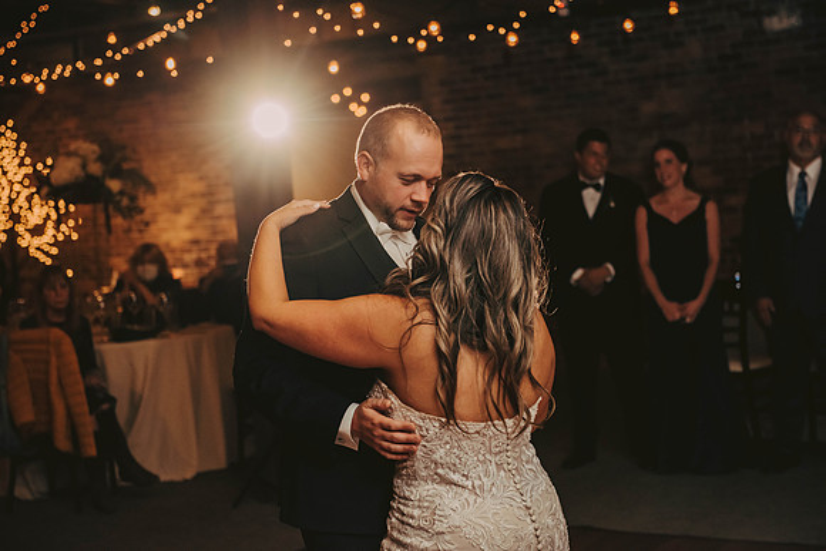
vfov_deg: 19.5
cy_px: 276
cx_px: 413
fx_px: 1606
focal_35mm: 70
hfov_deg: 28.8
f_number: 3.2
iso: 2000
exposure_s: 1/200
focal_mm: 70
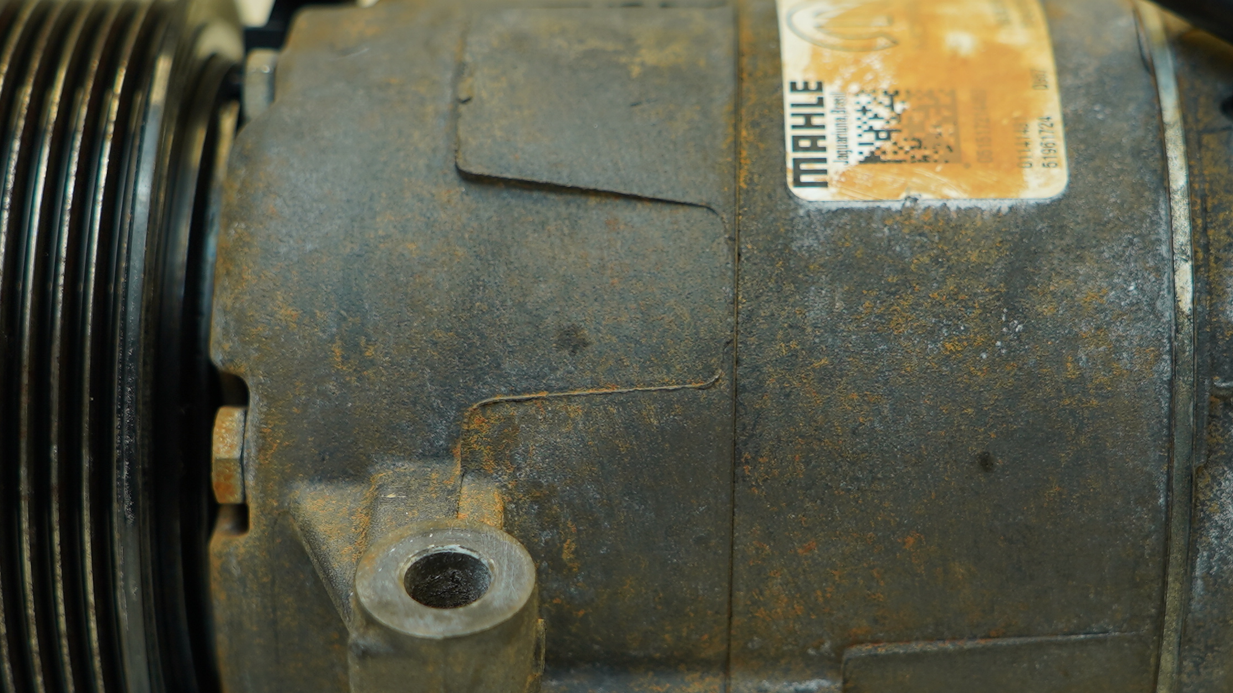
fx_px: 2910
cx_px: 723
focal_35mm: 89
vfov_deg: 13.6
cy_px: 399
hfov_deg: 23.9
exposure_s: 1/160
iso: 125
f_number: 2.8
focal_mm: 32
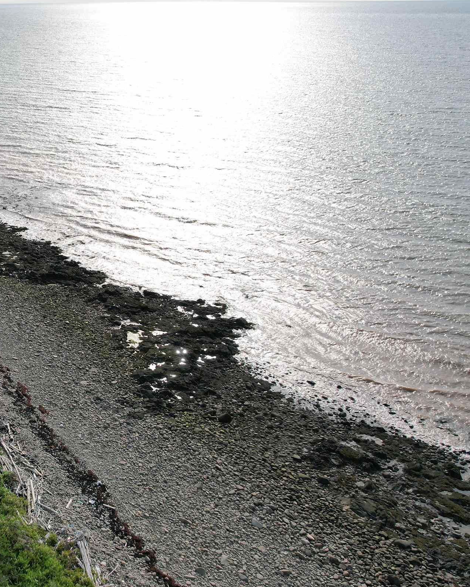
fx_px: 695
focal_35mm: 40
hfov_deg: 34.6
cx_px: 20
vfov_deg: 45.8
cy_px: 303
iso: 110
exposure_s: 1/2500
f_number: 2.8
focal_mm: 8.38
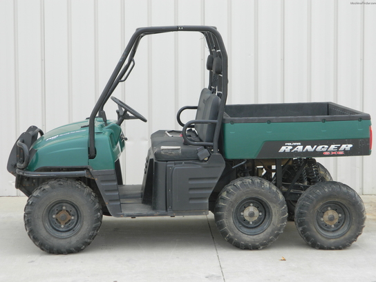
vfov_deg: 17.6
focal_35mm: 84
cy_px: 141
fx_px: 912
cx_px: 188
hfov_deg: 23.3
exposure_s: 1/160
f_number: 4.2
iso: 80
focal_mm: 15.1
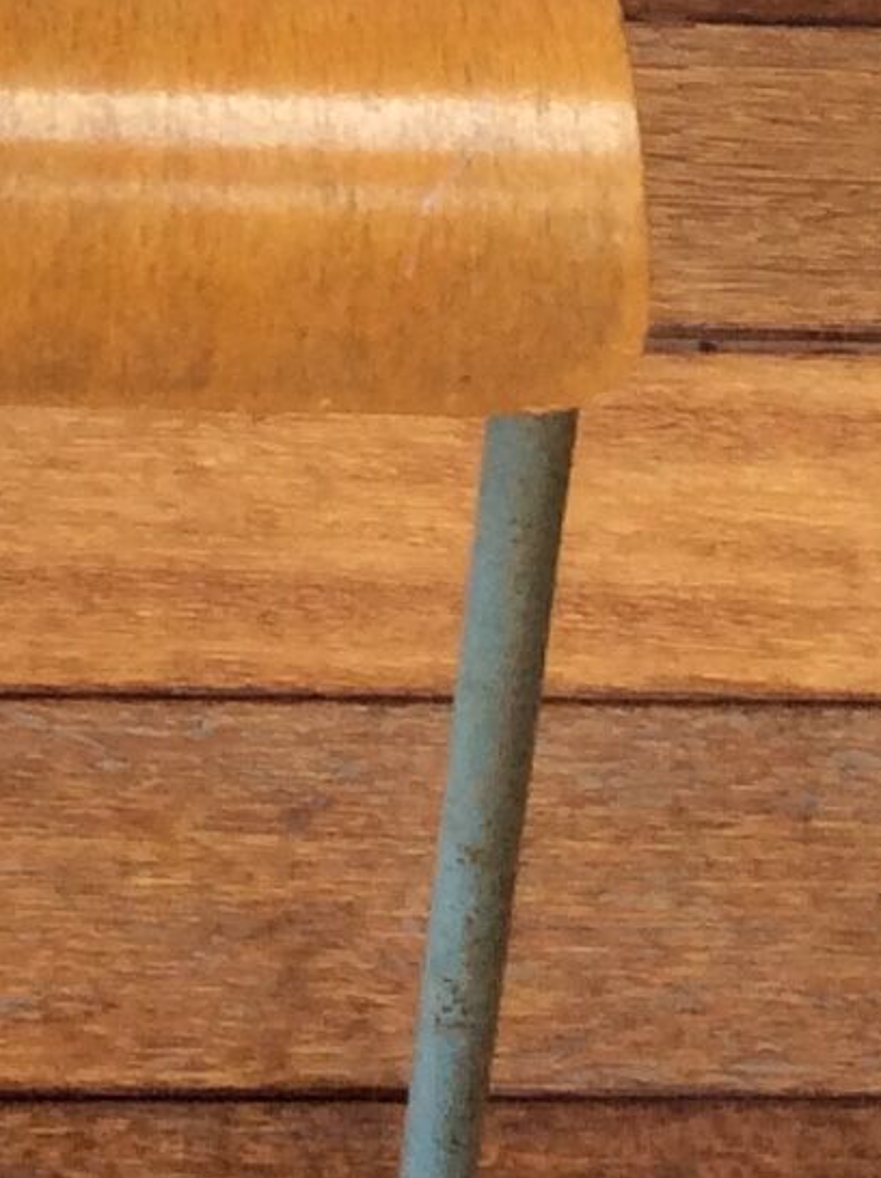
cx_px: -89
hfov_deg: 9.6
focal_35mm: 152
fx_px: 5170
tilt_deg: -44.4
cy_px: -1092
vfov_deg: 11.8
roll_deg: -1.3
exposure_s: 1/33
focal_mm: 3.3
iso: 40
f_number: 2.4
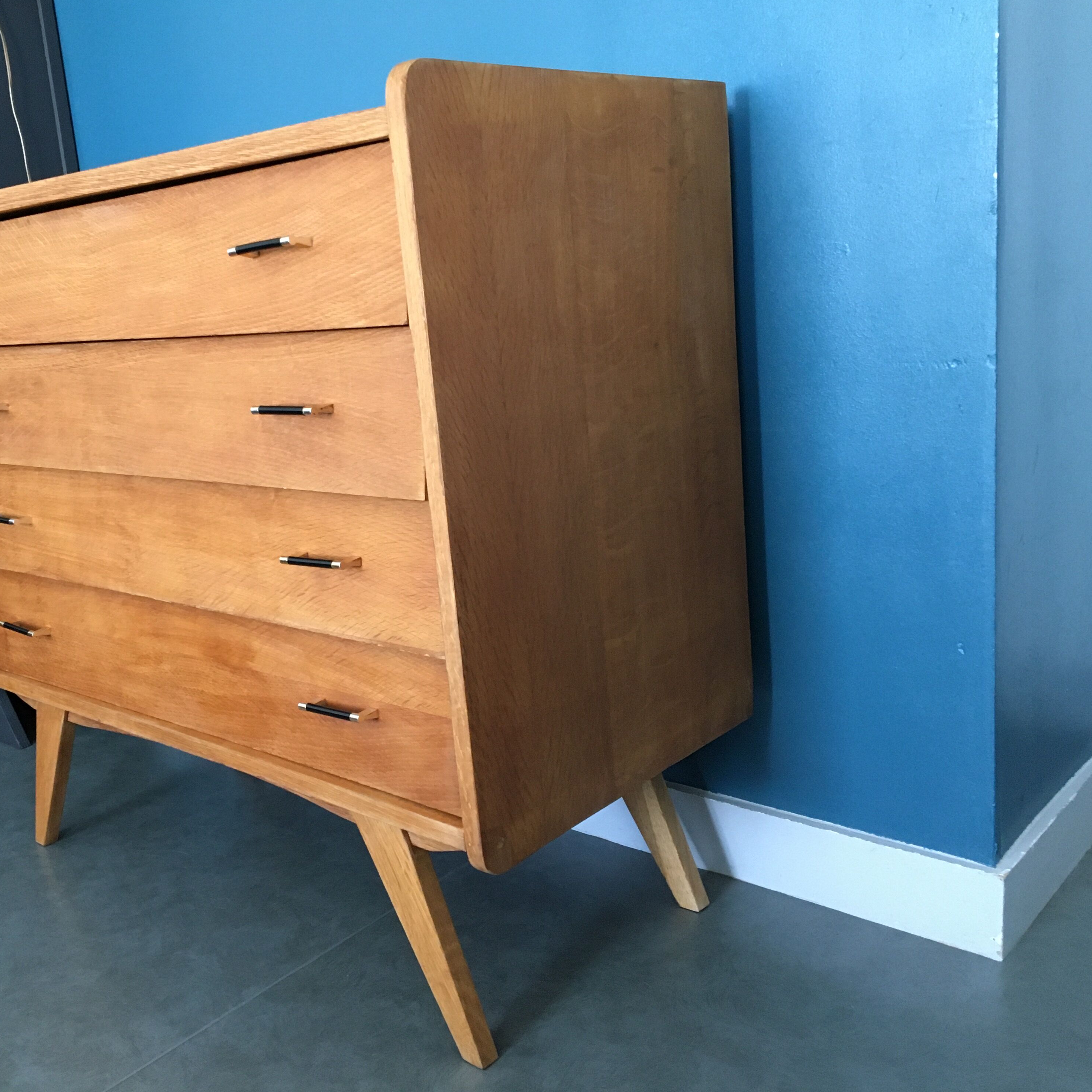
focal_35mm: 35
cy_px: 539
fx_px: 1249
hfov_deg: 46.5
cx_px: 369
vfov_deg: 47.2
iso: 200
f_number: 2.2
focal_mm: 4.15
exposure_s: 1/20
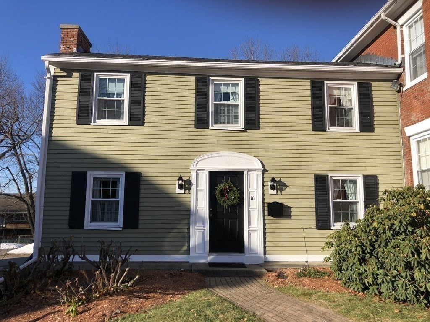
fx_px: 348
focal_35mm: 28
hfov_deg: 63.4
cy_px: 161
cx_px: 215
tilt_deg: +7.8
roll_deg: -1.1
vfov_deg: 49.7
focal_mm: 3.99
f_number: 1.8
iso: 20
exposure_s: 1/1656
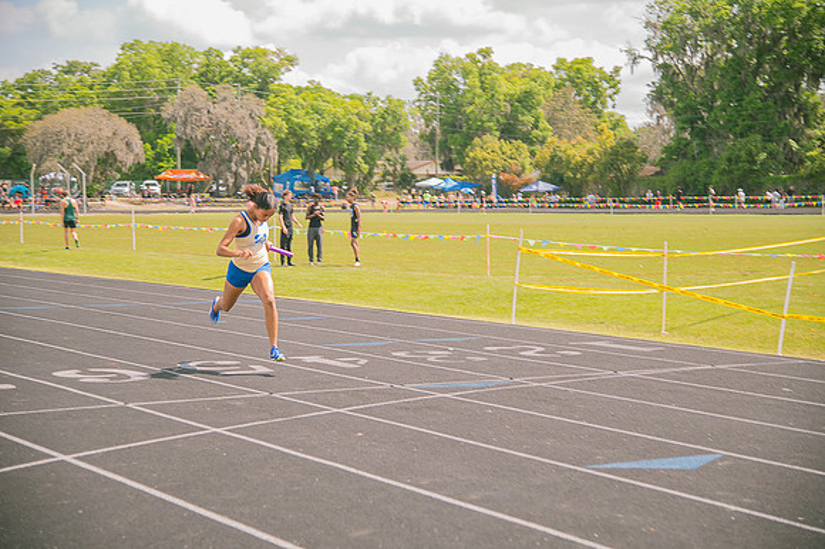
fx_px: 1489
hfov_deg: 31.0
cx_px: 412
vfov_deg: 20.9
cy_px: 274
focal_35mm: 65
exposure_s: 1/200
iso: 200
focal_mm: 65
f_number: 4
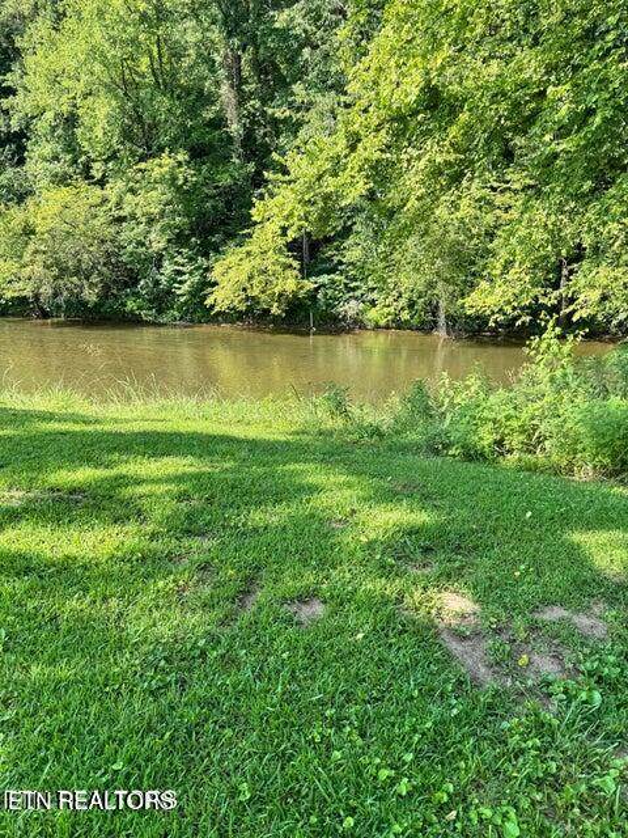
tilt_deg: -19.0
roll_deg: +0.7
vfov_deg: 71.6
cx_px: 314
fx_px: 581
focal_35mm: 24
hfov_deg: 56.8
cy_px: 419
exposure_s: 1/900
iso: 80
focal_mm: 6.76
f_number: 1.78
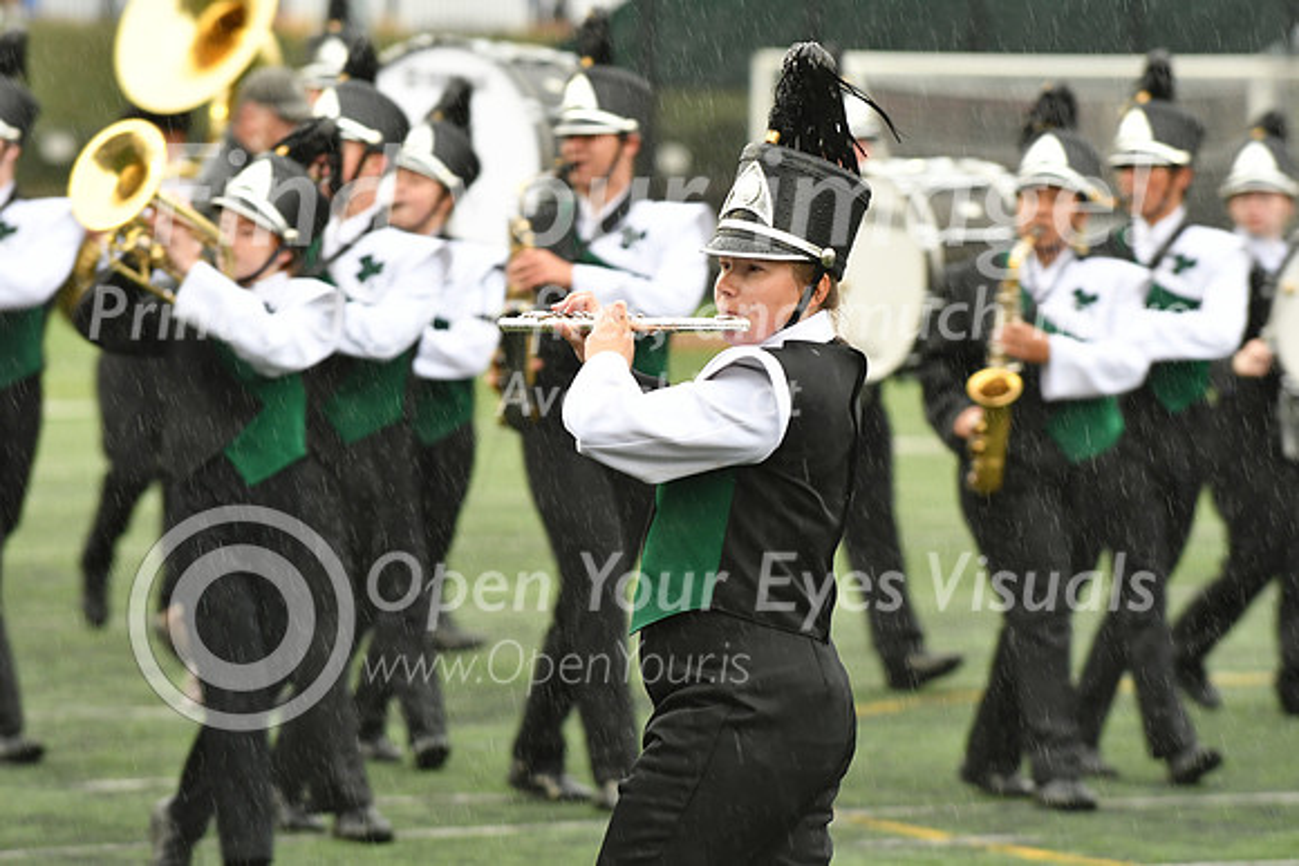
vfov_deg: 4.6
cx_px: 650
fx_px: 10827
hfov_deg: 6.9
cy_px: 433
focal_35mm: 300
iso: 640
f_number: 5
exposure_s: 1/200
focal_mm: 200
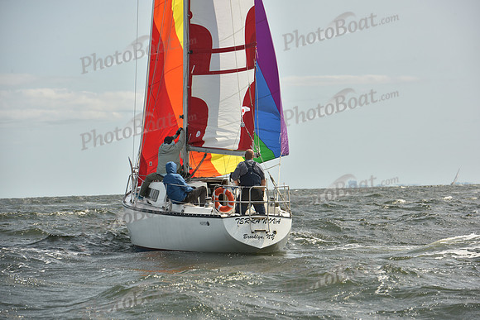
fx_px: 2667
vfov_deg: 6.9
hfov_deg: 10.3
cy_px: 160
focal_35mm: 200
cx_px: 240
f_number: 9
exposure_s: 1/800
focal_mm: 200
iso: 250
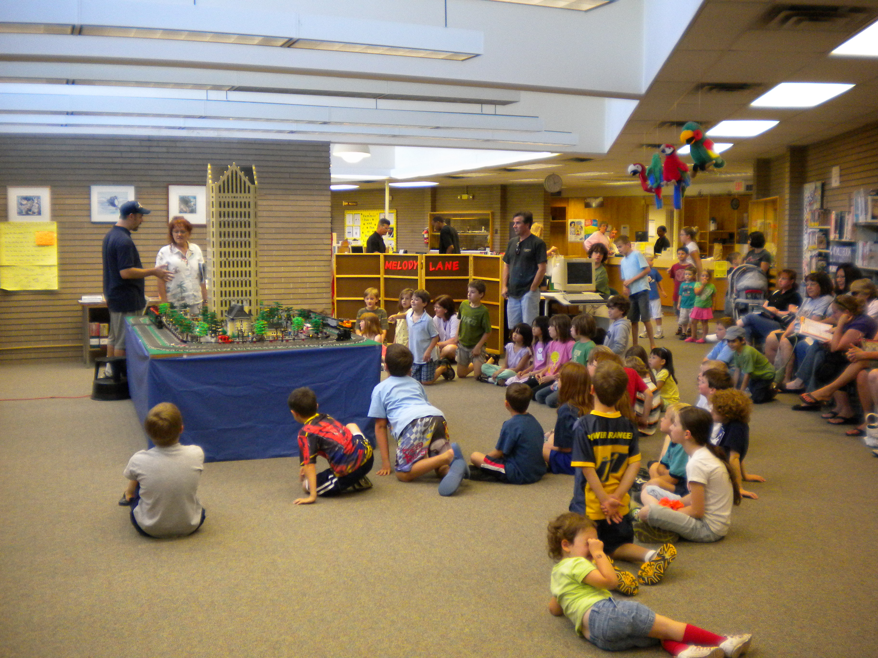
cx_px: 439
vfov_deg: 40.7
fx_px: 888
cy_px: 329
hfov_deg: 52.6
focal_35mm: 35
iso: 341
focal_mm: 6.3
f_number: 3.1
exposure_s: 1/61.5
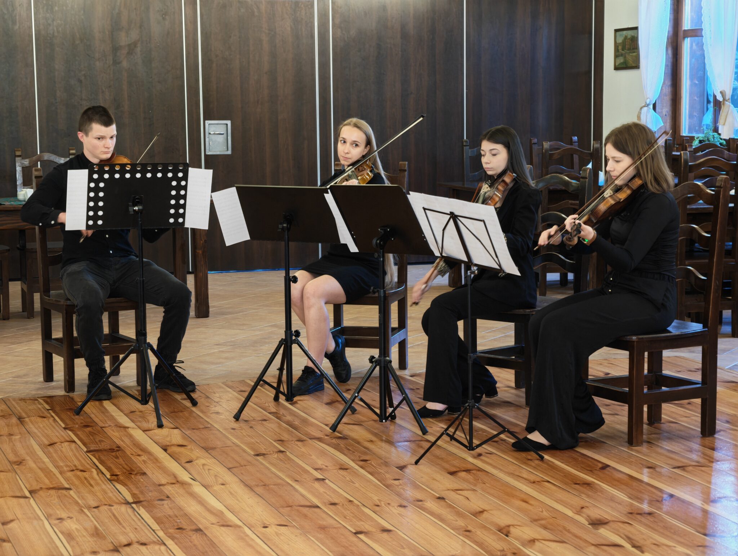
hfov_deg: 23.0
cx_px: 369
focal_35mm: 85
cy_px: 278
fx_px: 1815
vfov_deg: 17.4
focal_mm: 22.48
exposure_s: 1/17
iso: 1000
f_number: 2.6
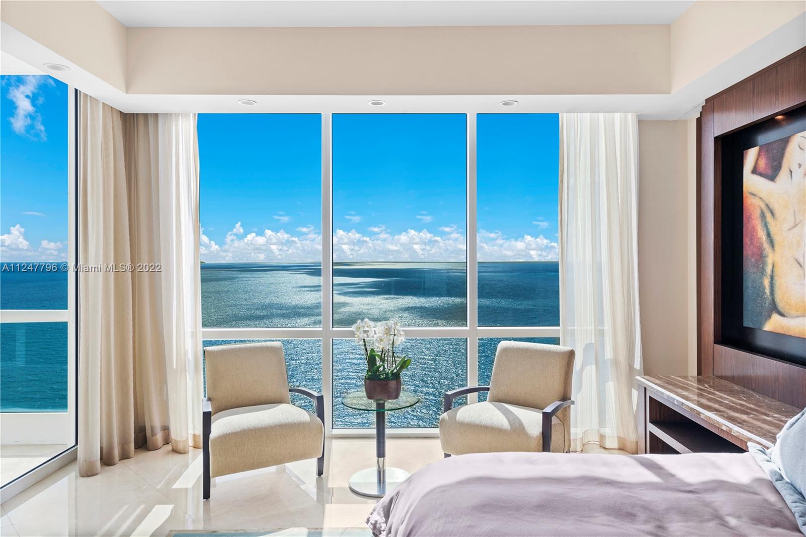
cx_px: 403
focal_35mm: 24
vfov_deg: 53.1
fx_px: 537
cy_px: 268
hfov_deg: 73.8
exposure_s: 1/160
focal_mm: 24
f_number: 8
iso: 400
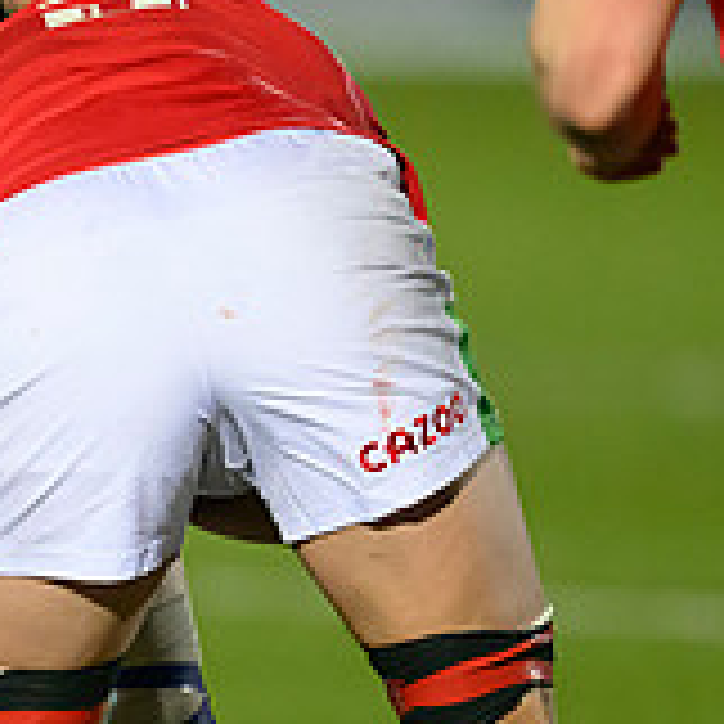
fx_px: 35660
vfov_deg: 1.2
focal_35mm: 1507
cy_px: 419
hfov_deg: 1.2
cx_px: -395
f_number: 3.2
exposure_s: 1/1250
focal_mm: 400
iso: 6400
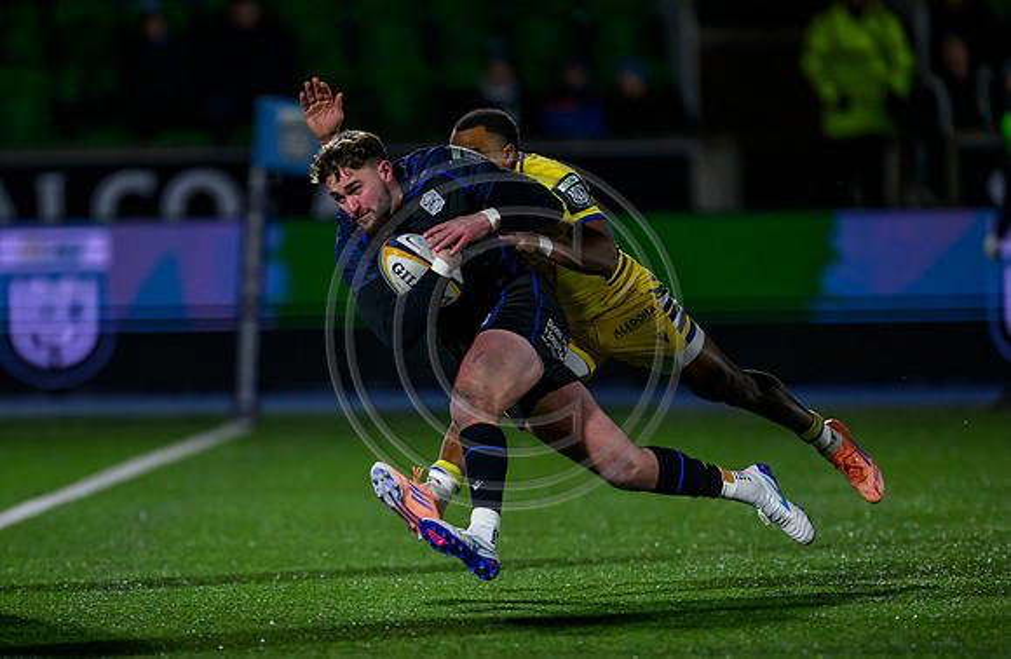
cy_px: 425
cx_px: 493
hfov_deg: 3.9
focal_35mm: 536
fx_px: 14945
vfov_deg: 2.5
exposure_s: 1/1600
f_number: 3.2
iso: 3200
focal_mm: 400
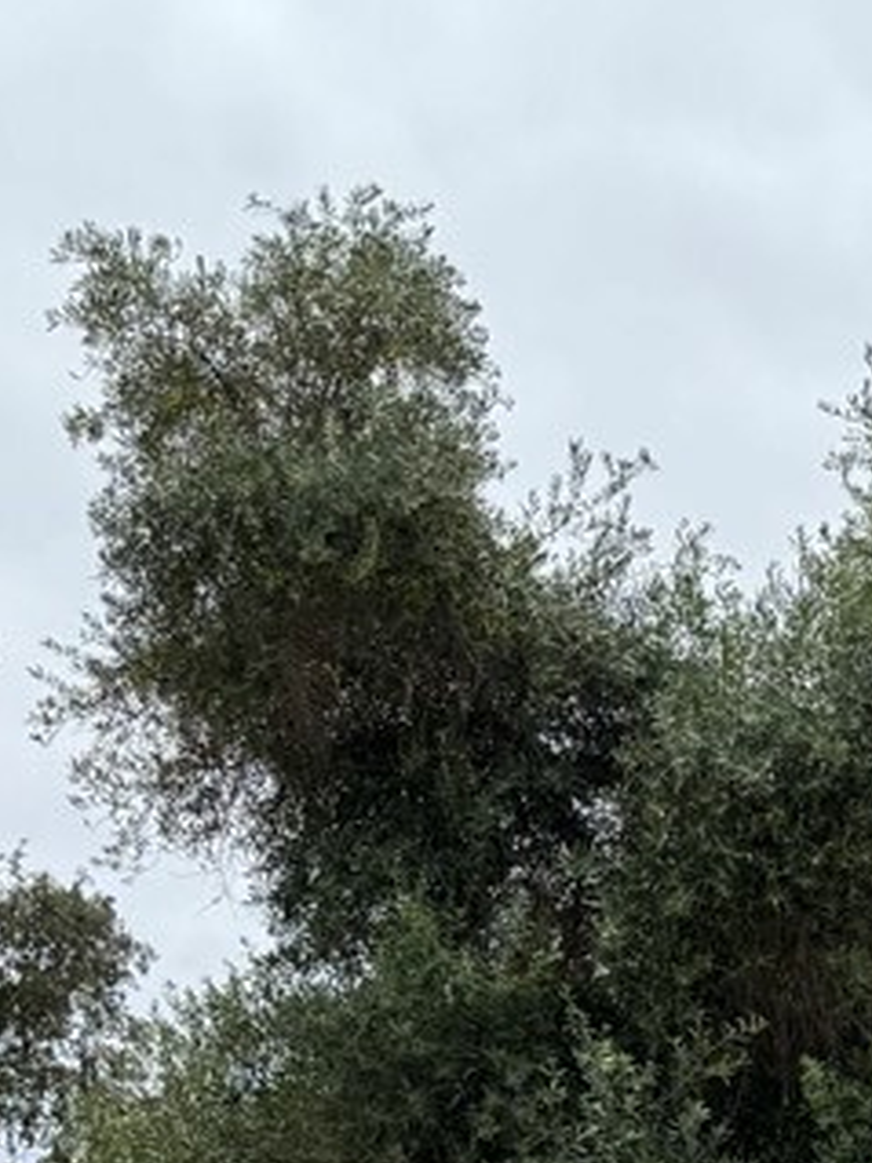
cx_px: 1043
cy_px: 1735
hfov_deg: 18.2
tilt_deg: +3.9
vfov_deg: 21.4
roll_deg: -0.7
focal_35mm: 77
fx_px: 2588
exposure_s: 1/7092
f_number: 1.78
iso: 80
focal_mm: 6.76
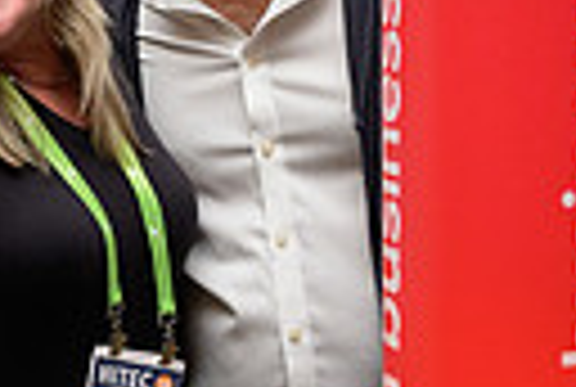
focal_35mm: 119
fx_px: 1908
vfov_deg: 11.5
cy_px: 29
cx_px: -211
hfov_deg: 16.1
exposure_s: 1/200
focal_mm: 24
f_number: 2.8
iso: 2000
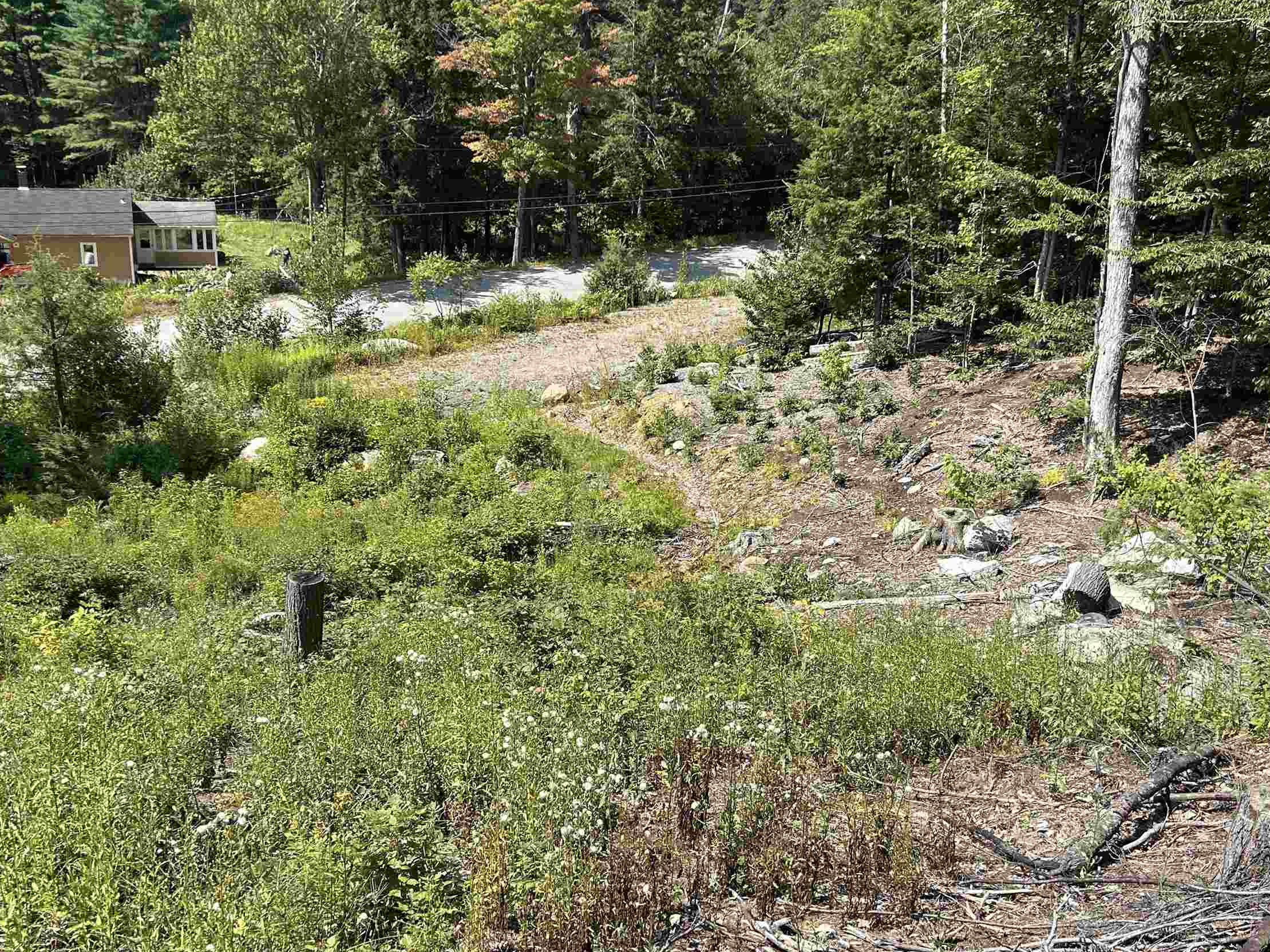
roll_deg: -4.0
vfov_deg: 39.5
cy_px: 554
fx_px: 1321
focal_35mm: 36
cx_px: 618
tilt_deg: -23.8
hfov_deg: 51.4
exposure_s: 1/2045
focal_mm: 5.7
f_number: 1.5
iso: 50
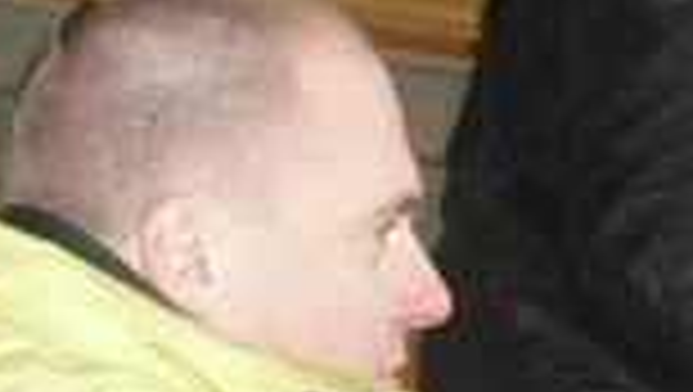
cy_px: 90
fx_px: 3477
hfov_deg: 11.4
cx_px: 518
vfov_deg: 6.4
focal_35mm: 189
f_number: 2.8
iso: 200
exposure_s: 1/60
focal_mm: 6.2
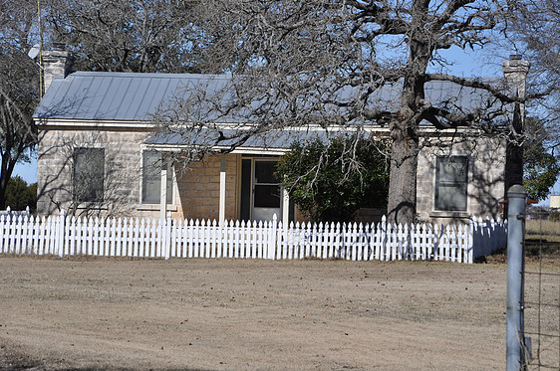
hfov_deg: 15.6
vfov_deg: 10.4
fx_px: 2043
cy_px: 186
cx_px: 282
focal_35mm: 132
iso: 200
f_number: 9
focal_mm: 85
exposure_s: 1/320
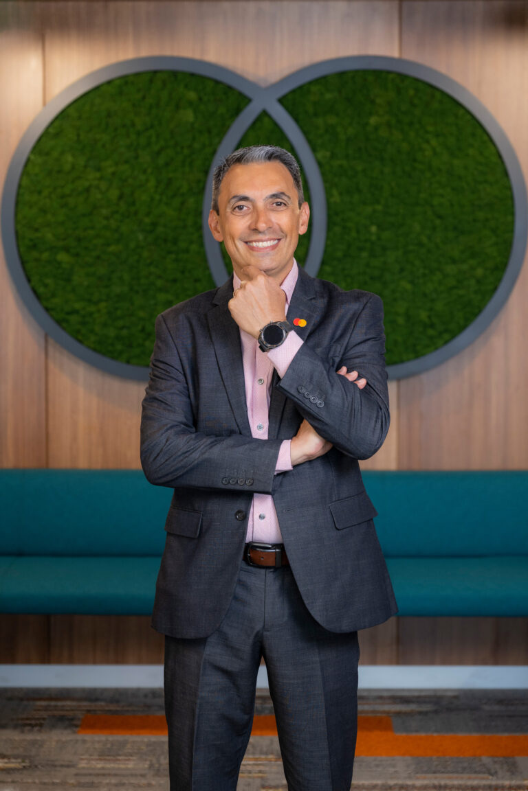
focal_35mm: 80
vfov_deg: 25.4
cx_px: 264
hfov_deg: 17.1
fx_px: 1760
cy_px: 396
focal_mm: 80
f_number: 4
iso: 500
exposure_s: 1/50
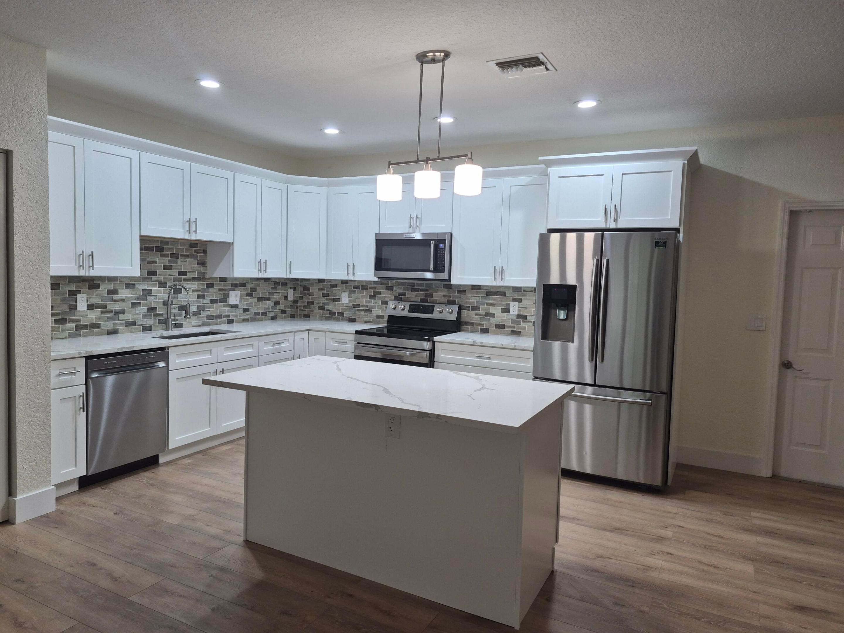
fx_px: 561
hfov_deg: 73.9
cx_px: 422
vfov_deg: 58.9
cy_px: 316
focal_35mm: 23
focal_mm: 5.4
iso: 100
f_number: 1.8
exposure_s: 1/120
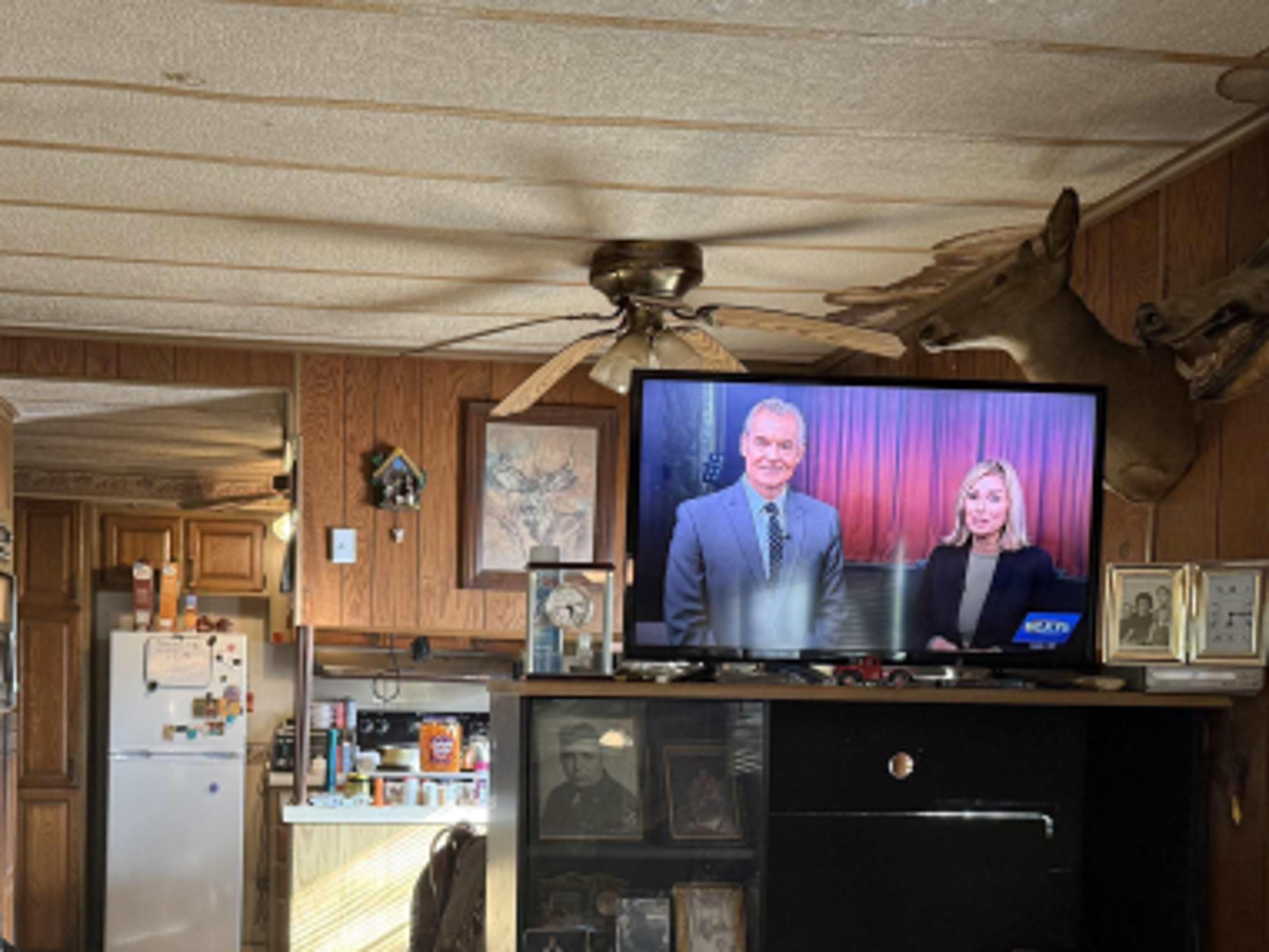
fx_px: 1540
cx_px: 455
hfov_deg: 44.3
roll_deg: -1.3
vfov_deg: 33.6
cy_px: 729
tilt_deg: -2.6
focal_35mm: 42
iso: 200
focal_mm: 6.76
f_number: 1.78
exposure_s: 1/60
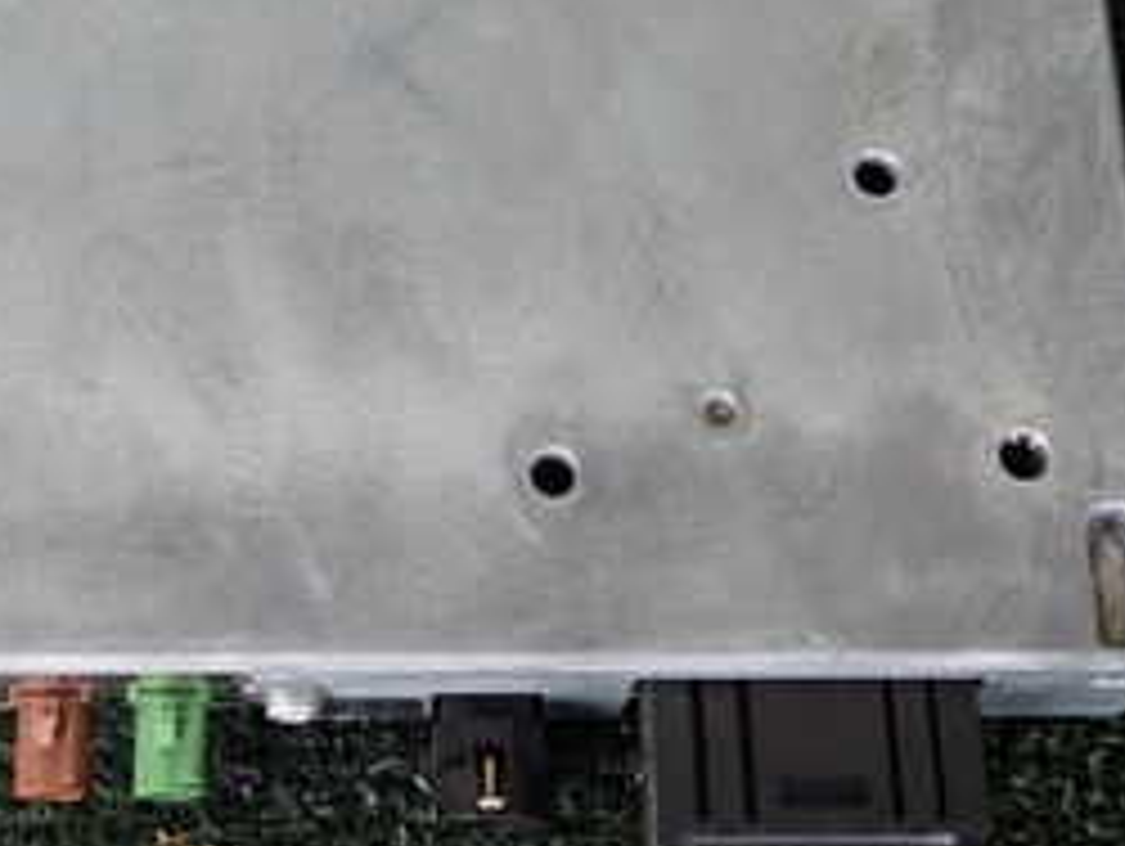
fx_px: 2342
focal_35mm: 72
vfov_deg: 20.0
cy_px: 58
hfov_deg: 26.9
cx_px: 387
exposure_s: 1/60
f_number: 2.3
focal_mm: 5.4
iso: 125
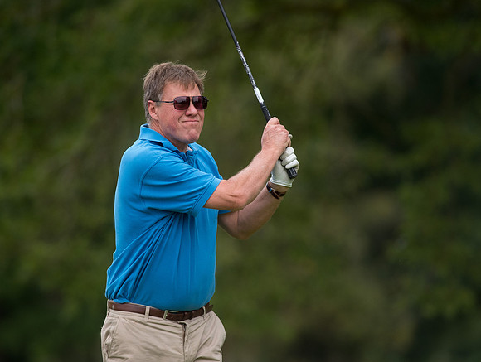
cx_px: 199
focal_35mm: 408
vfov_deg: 3.7
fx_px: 5681
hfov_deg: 4.8
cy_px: 169
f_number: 4
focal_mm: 300
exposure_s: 1/2500
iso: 800
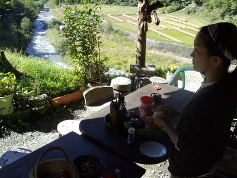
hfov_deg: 51.4
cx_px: 118
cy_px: 89
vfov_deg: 39.7
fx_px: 246
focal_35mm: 36
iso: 80
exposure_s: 1/125
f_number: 4.8
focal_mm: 6
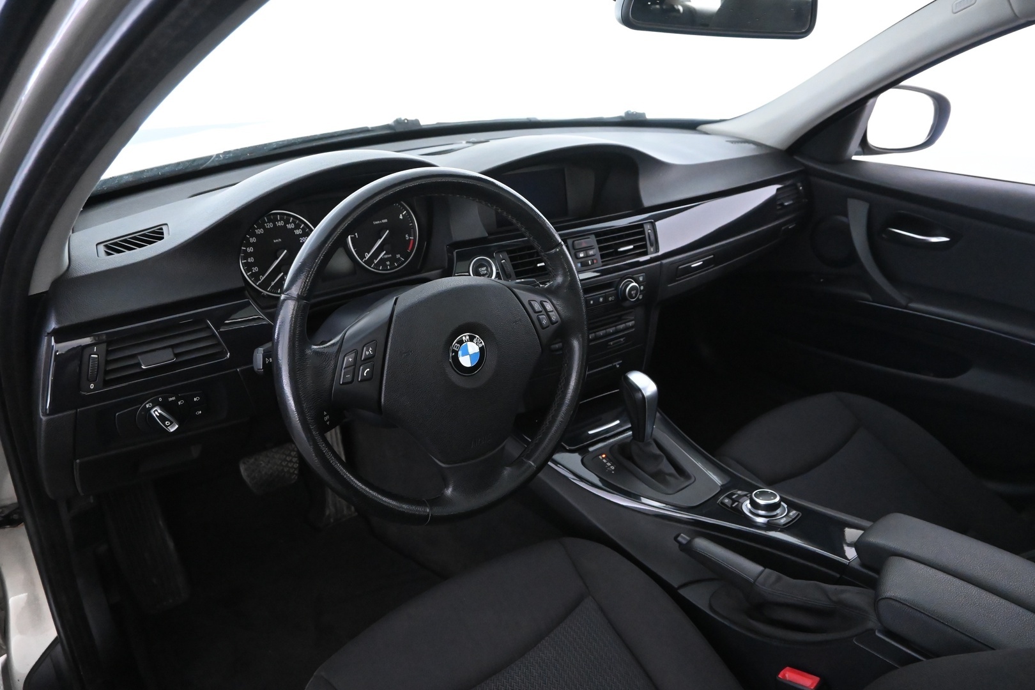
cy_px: 345
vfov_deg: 53.1
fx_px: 690
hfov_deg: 73.7
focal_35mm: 24
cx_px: 518
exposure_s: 1/40
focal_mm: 16
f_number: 4.5
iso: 6400
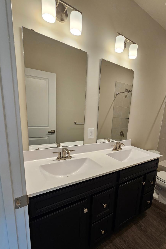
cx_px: 101
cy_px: 139
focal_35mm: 16
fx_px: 111
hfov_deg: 72.8
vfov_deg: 96.3
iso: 64
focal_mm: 2.2
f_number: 2.2
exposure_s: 1/60
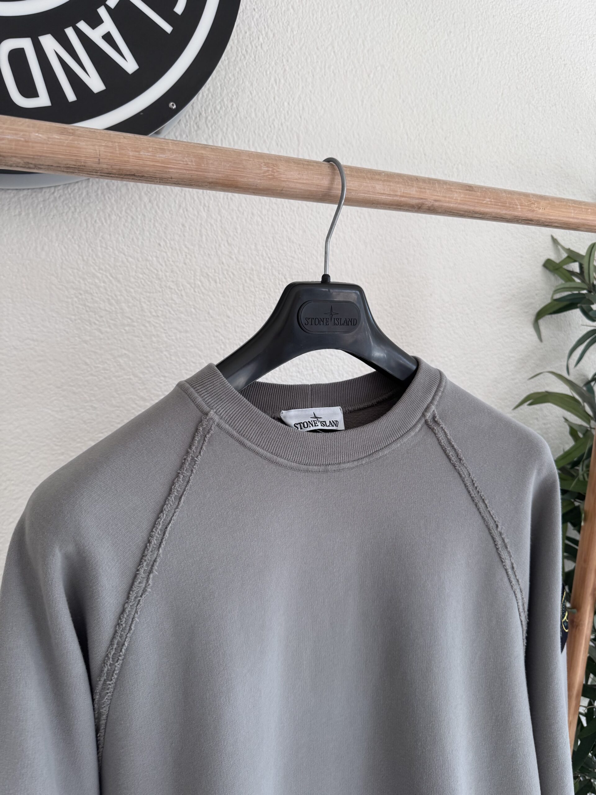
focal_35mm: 24
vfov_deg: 71.6
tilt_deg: -3.3
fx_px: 551
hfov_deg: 56.8
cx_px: 298
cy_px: 398
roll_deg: +1.8
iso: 125
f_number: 1.78
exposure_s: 1/121
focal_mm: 6.76
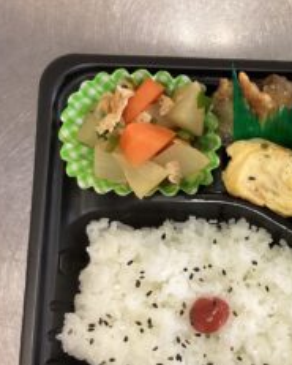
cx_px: 277
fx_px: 529
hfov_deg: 29.3
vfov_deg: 37.9
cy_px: 219
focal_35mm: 49
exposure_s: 1/50
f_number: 2.4
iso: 320
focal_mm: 3.3
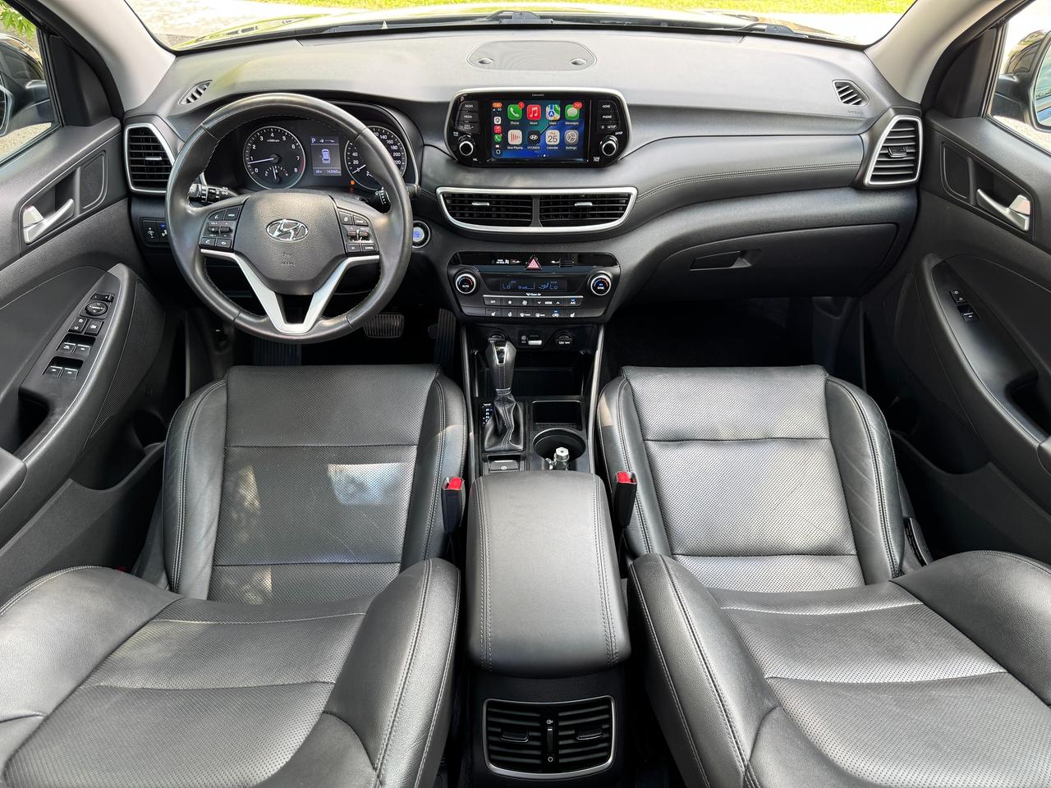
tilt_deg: -38.3
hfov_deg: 71.6
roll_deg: +0.6
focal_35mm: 24
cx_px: 526
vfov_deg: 56.8
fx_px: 729
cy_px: 394
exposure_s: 1/121
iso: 125
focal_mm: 6.76
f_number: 1.78
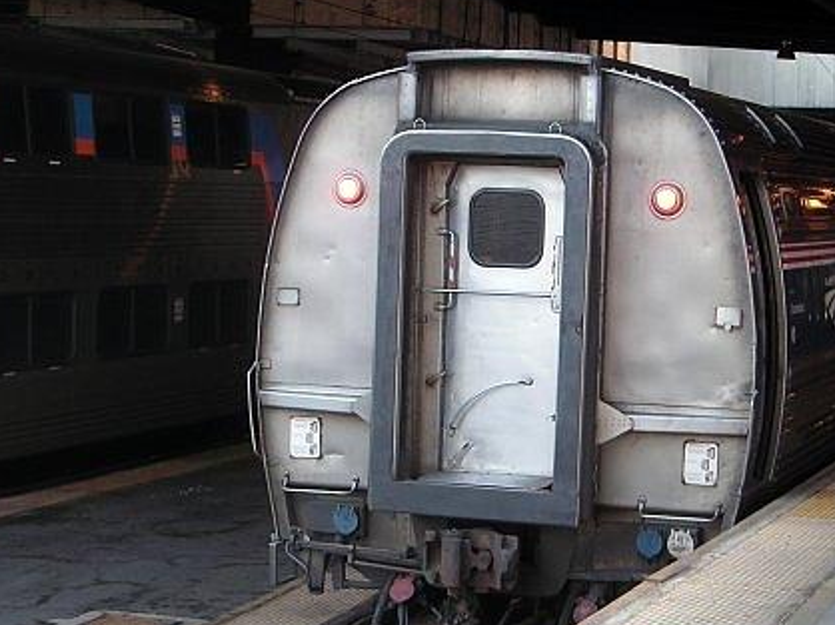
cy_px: 331
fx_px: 2073
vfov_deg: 17.1
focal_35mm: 86
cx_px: 646
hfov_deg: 22.5
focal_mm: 8.2
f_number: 3.6
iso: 50
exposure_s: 1/45
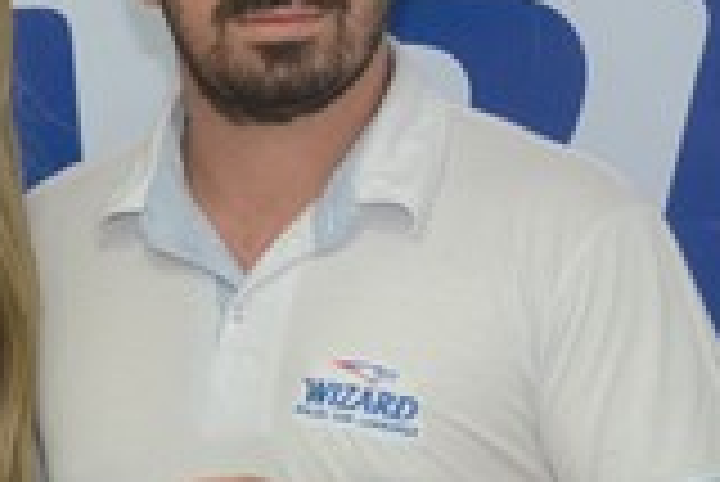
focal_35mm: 211
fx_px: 4224
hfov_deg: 9.7
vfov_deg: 6.5
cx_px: 9
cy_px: 225
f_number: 4.8
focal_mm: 50
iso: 1600
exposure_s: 1/80
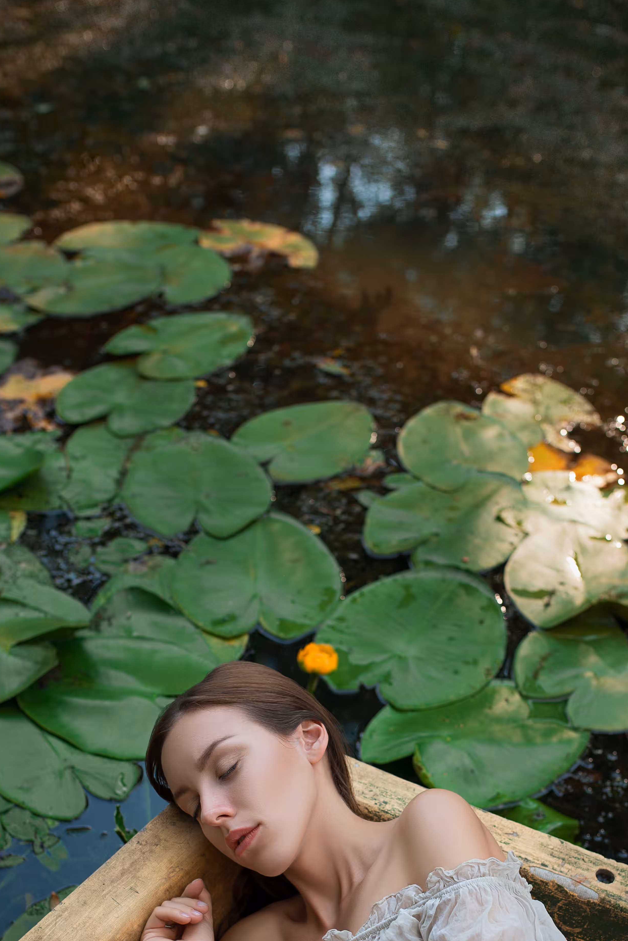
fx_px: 1490
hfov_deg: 23.8
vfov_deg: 34.0
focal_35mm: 57
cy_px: 748
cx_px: 370
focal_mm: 35
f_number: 3.2
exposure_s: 1/320
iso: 100
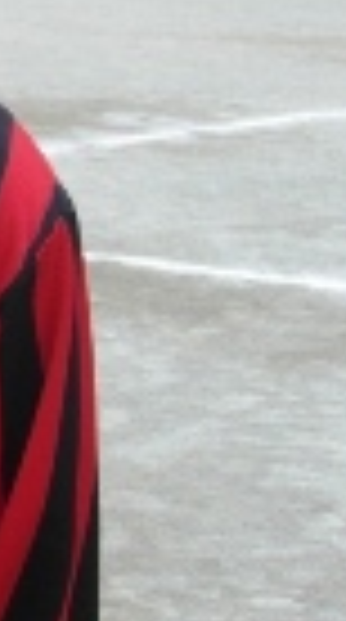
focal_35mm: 196
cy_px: 4
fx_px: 3217
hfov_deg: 5.9
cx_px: -488
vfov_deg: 10.9
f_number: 4
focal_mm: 10.2
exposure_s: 1/60
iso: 100
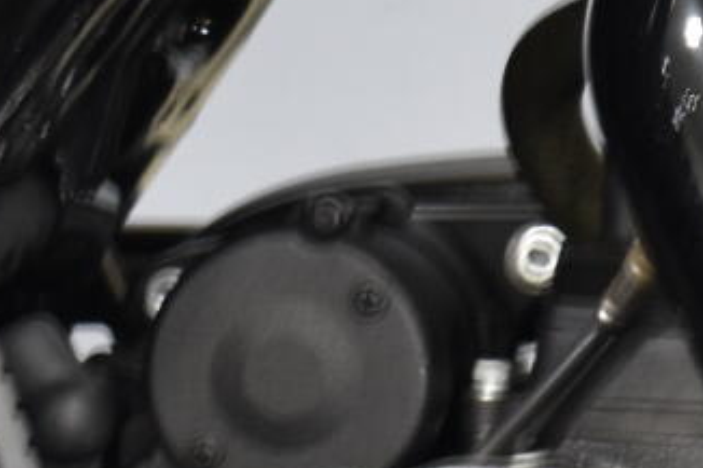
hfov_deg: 6.1
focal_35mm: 331
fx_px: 6460
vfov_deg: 4.1
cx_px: 1160
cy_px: 178
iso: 400
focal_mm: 36
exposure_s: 1/5
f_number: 4.8
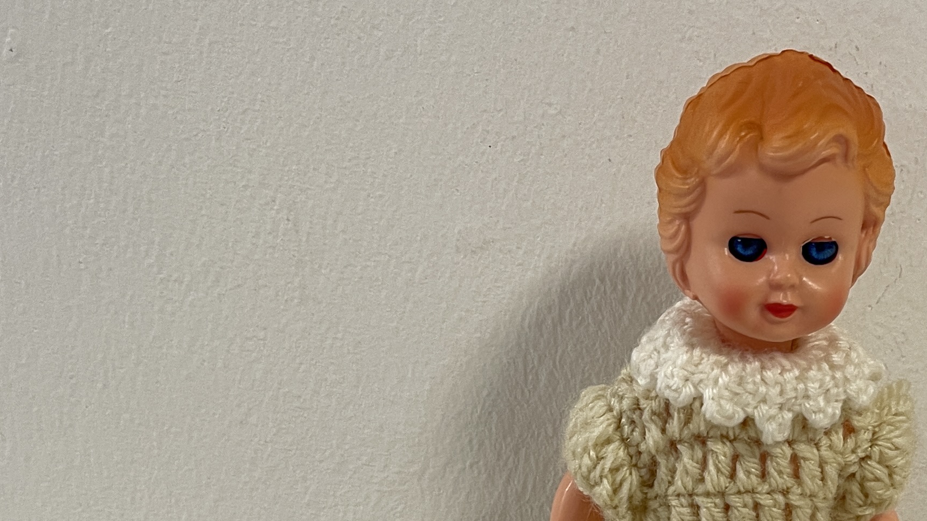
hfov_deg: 32.3
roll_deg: -0.7
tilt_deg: -26.7
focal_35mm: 64
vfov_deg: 17.9
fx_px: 1573
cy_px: 626
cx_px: 690
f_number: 1.6
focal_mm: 5.1
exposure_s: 1/50
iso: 64
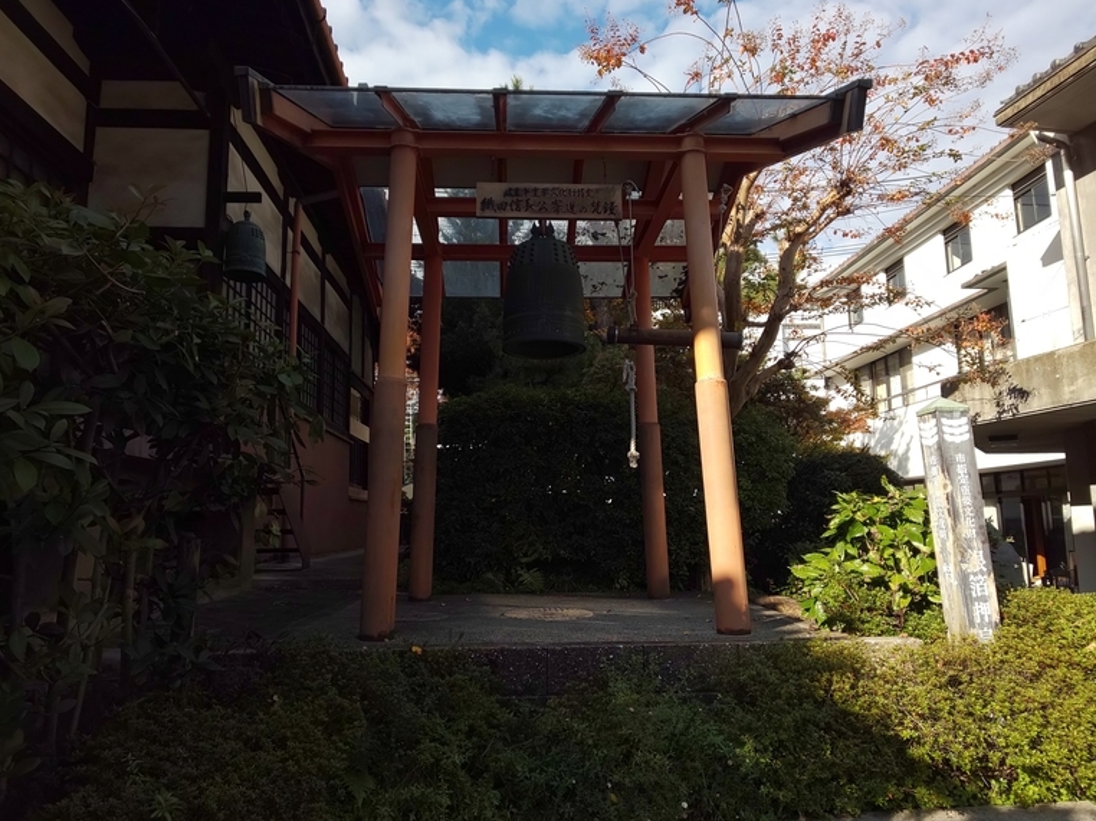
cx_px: 529
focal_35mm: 21
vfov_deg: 63.4
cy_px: 410
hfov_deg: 79.0
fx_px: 665
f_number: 1.94
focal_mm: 3.45
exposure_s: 1/576
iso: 28
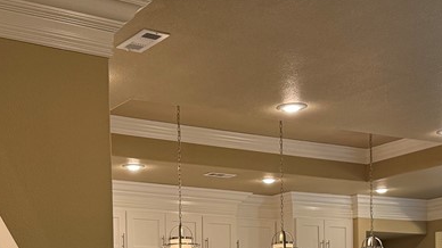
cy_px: 320
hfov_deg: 30.5
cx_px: 171
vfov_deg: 16.5
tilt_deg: +0.5
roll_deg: +0.9
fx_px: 808
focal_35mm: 69
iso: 320
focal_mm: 6.76
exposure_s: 1/120
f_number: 1.78
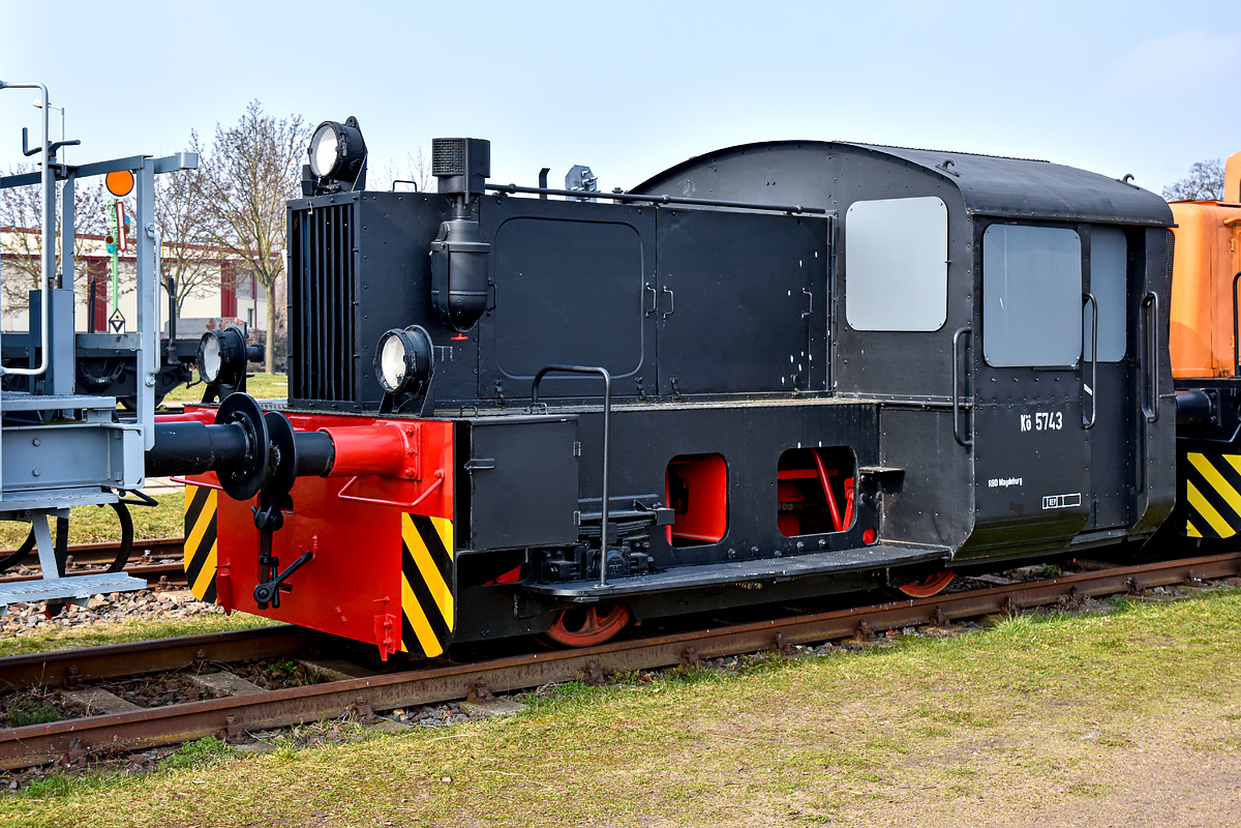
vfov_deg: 28.9
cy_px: 414
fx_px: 1603
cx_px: 620
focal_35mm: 46
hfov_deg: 42.3
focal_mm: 31
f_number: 7.1
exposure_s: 1/400
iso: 200
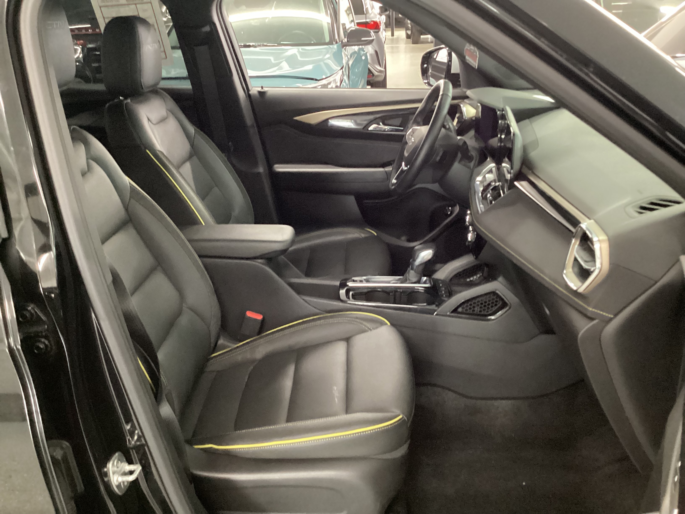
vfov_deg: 45.4
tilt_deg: -25.2
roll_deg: +1.7
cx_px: 342
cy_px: 257
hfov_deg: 58.4
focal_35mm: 31
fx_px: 613
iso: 640
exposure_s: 1/24
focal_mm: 3.3
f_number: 2.4
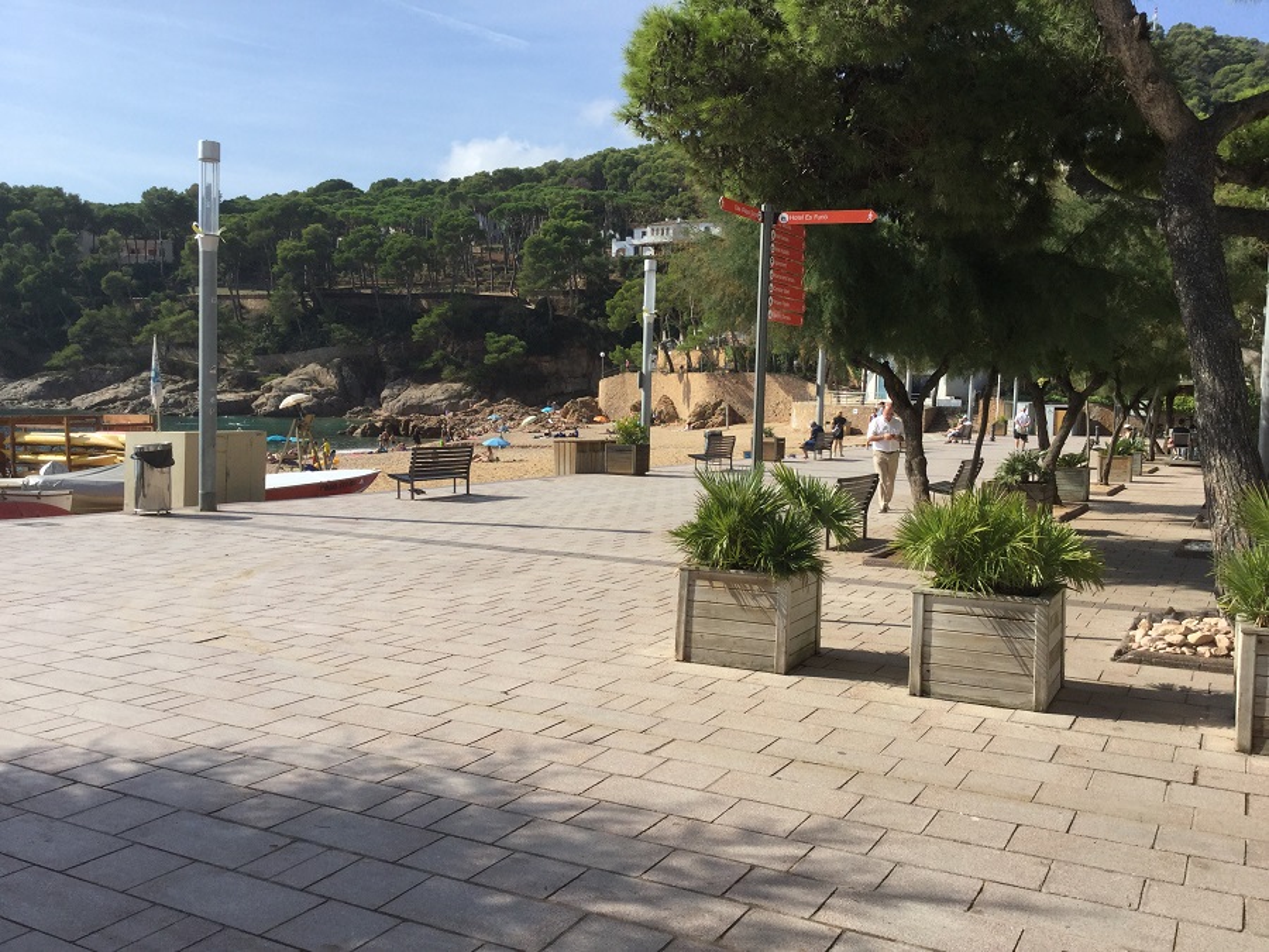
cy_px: 476
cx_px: 634
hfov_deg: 58.4
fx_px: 1136
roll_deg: -3.6
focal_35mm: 31
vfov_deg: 45.4
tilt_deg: -6.3
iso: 25
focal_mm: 3.3
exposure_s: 1/1294
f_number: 2.4
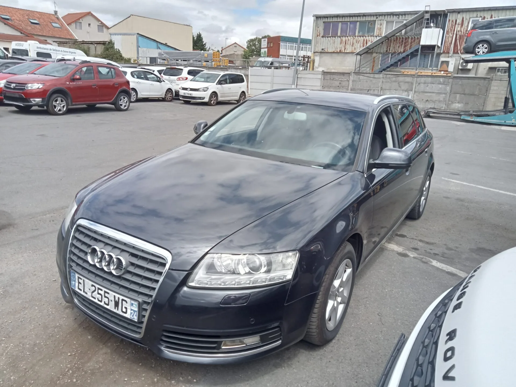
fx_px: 417
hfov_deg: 63.4
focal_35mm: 28
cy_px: 194
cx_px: 258
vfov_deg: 49.7
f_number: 2.2
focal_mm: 3.46
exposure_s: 1/933
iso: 100
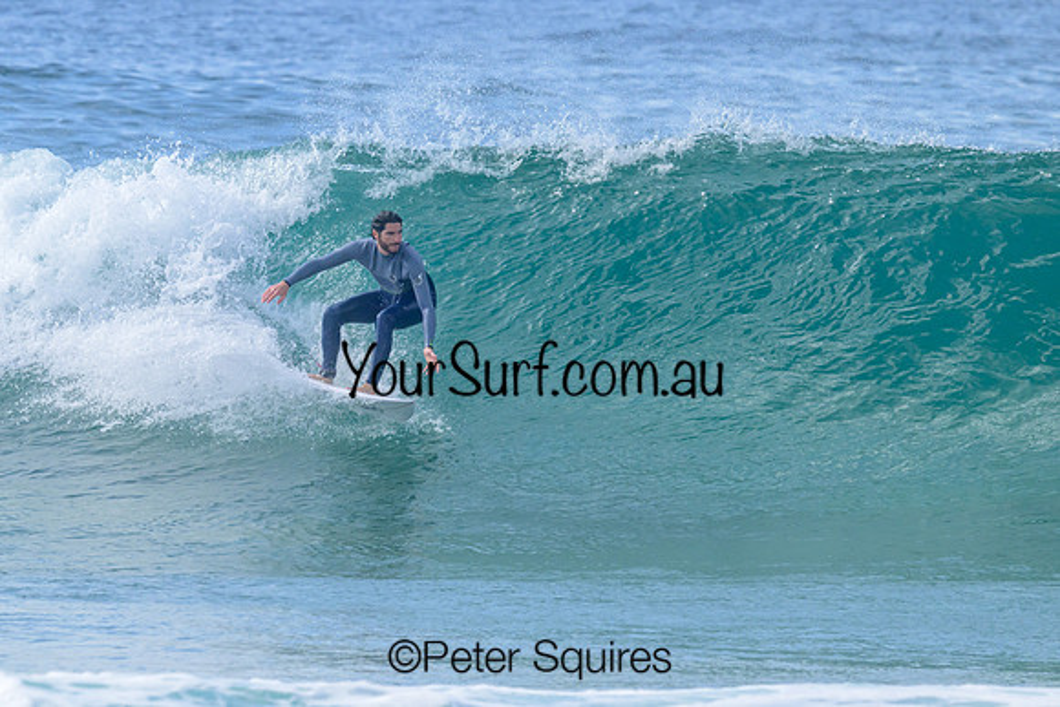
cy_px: 308
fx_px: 17875
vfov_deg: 2.3
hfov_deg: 3.4
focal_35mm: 607
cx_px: 390
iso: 800
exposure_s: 1/2000
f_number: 10
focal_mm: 480
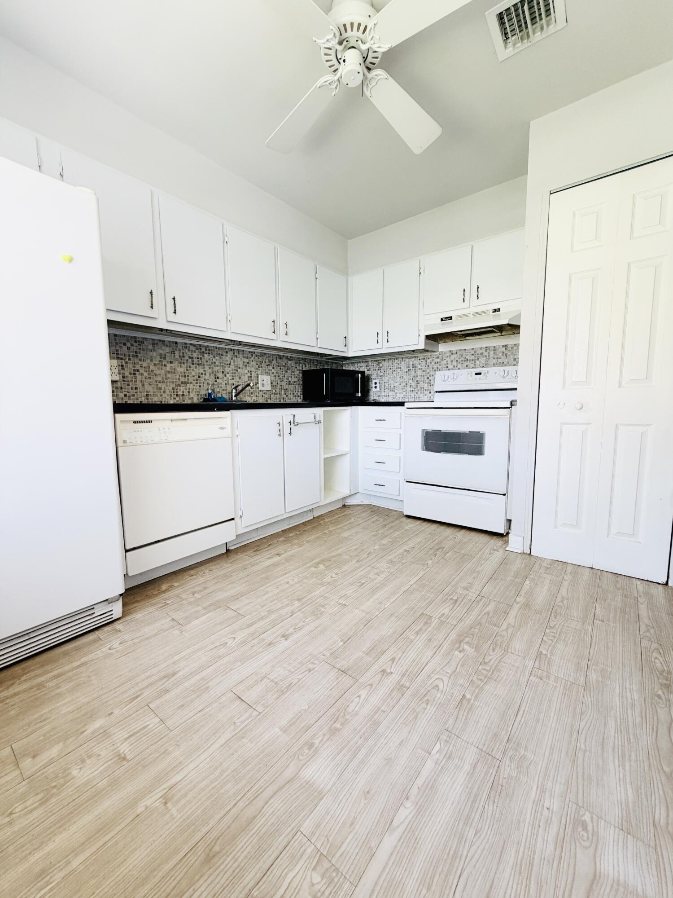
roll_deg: +0.1
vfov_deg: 102.1
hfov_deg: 85.7
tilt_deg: -6.3
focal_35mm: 14
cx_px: 336
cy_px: 449
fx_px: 363
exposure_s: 1/121
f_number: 2.2
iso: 250
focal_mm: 2.22
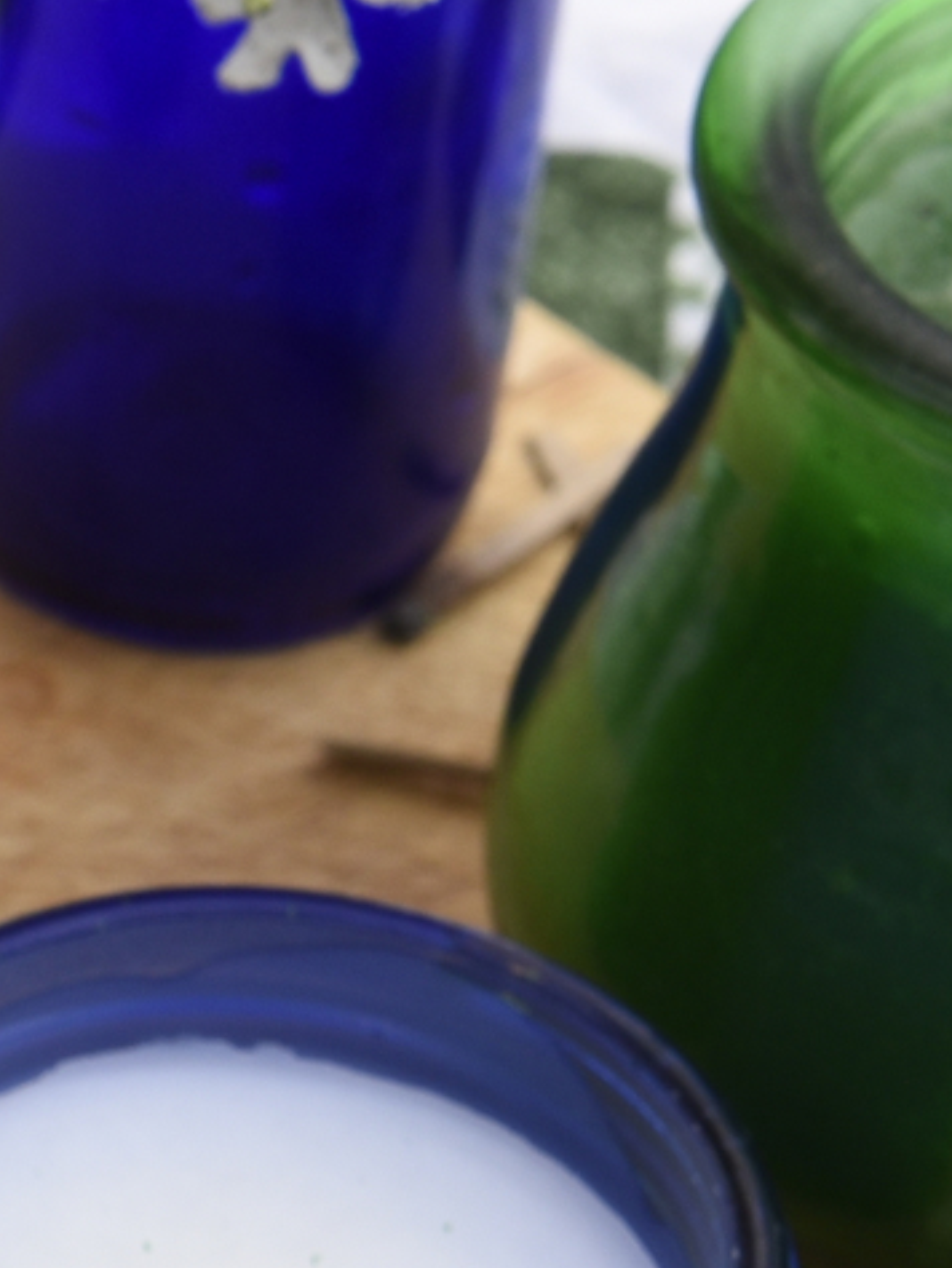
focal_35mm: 219
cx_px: -717
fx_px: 8023
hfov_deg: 6.6
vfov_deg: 9.0
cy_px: 1388
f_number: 13
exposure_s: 1/160
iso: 400
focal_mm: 45
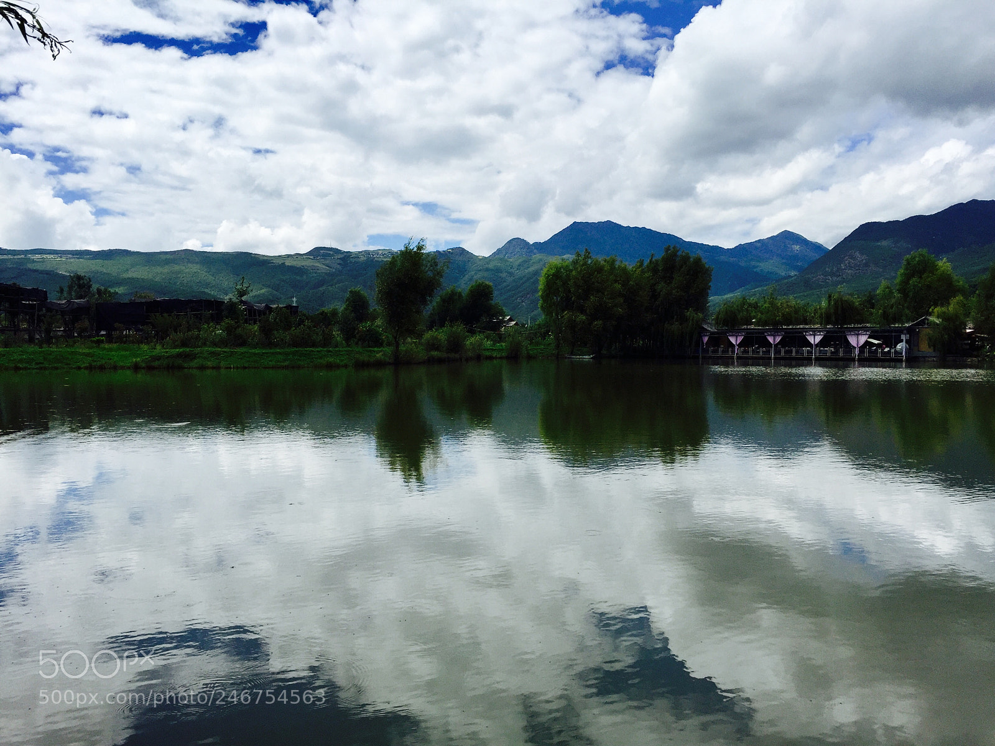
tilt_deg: -0.9
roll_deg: -0.5
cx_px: 498
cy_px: 373
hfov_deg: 61.7
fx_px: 834
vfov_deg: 48.2
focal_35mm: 29
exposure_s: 1/3597
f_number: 2.2
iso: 32
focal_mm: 4.15
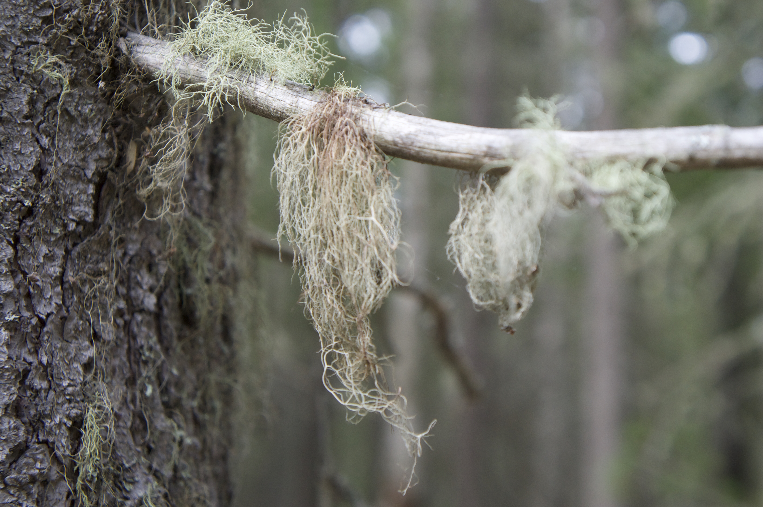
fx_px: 1397
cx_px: 404
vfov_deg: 20.6
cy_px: 234
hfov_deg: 30.5
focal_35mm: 66
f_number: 4.5
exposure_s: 1/160
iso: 500
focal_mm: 40
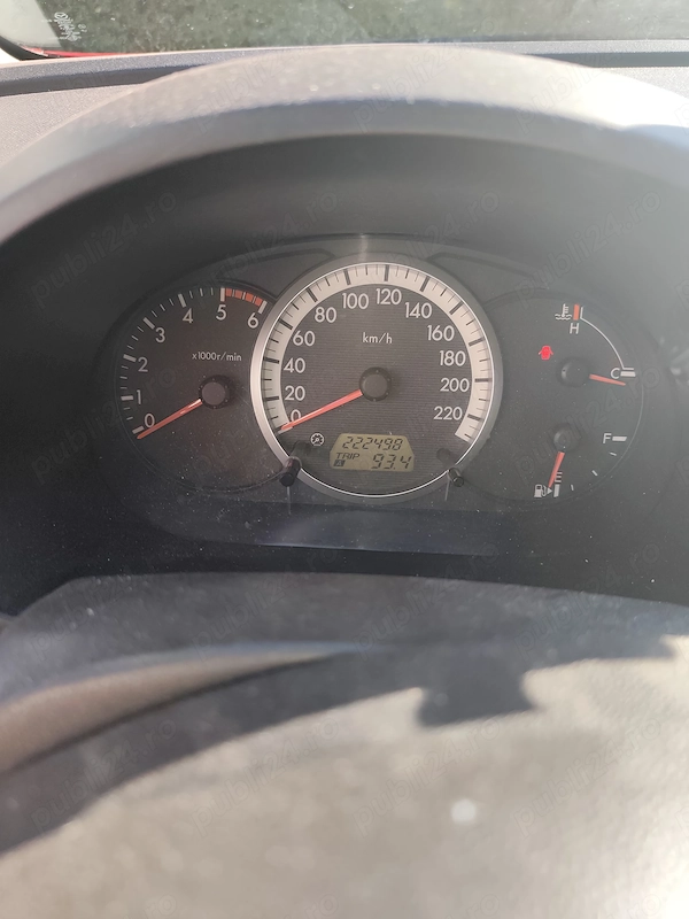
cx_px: 344
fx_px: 610
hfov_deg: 58.9
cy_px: 460
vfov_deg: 73.9
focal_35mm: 23
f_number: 1.65
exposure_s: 1/114
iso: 50
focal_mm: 6.19
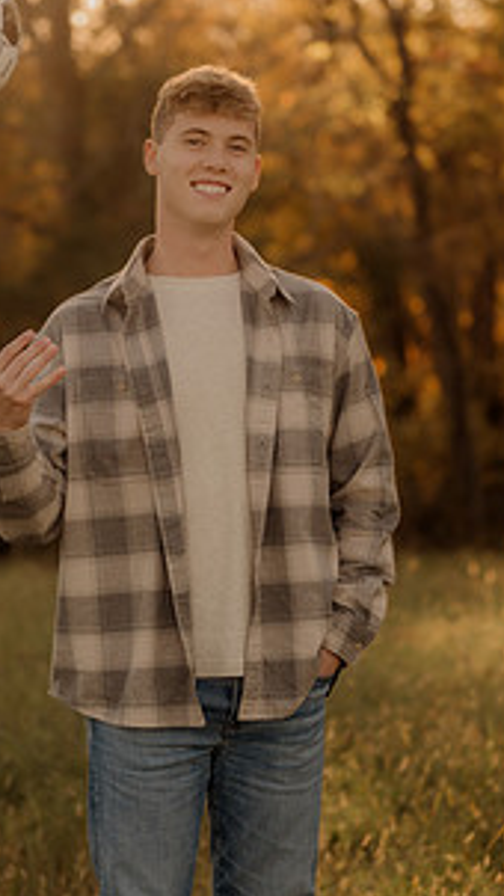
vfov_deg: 18.3
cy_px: 392
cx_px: 208
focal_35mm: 117
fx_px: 2778
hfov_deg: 10.4
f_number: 1.8
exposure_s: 1/1250
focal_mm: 50
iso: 250
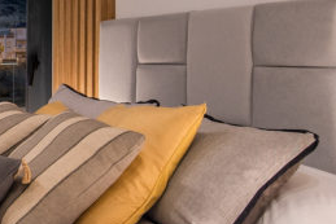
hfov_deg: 23.1
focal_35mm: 74
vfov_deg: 18.3
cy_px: 52
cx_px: -139
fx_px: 691
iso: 400
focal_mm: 16
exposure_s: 1/10
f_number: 10
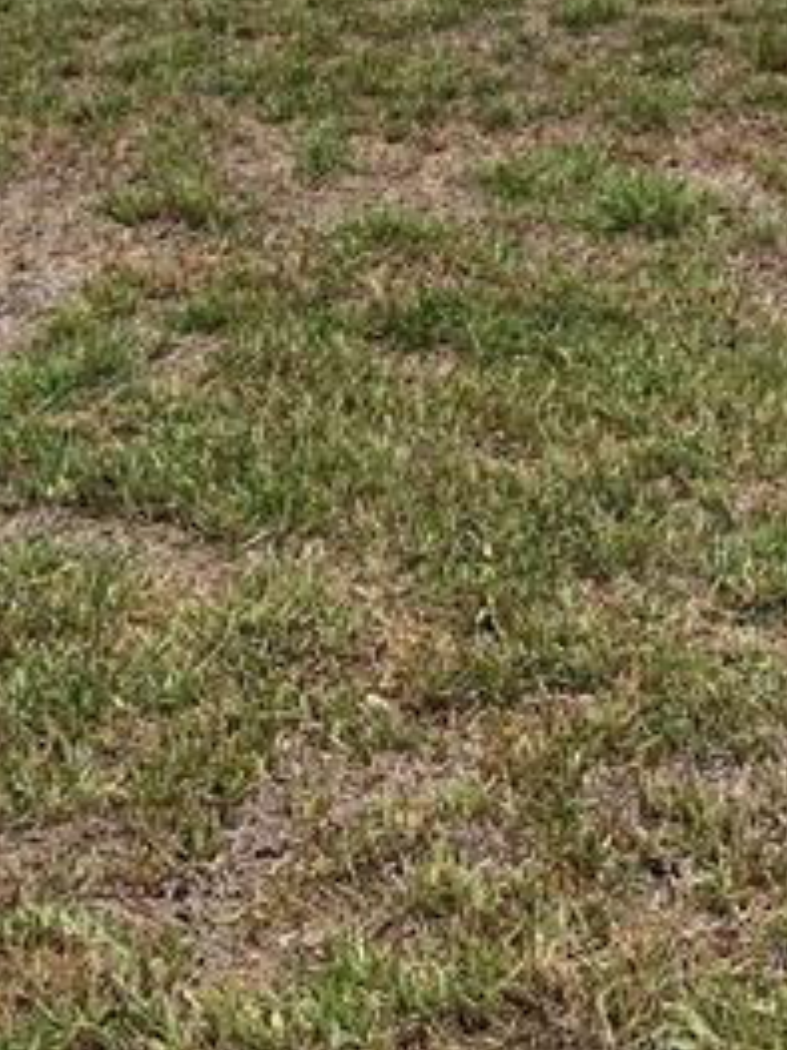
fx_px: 2306
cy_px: -224
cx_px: 499
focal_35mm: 76
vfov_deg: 23.4
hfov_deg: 19.3
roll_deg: +0.2
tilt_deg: -3.5
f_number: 1.8
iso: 32
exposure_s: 1/4115
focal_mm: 4.25
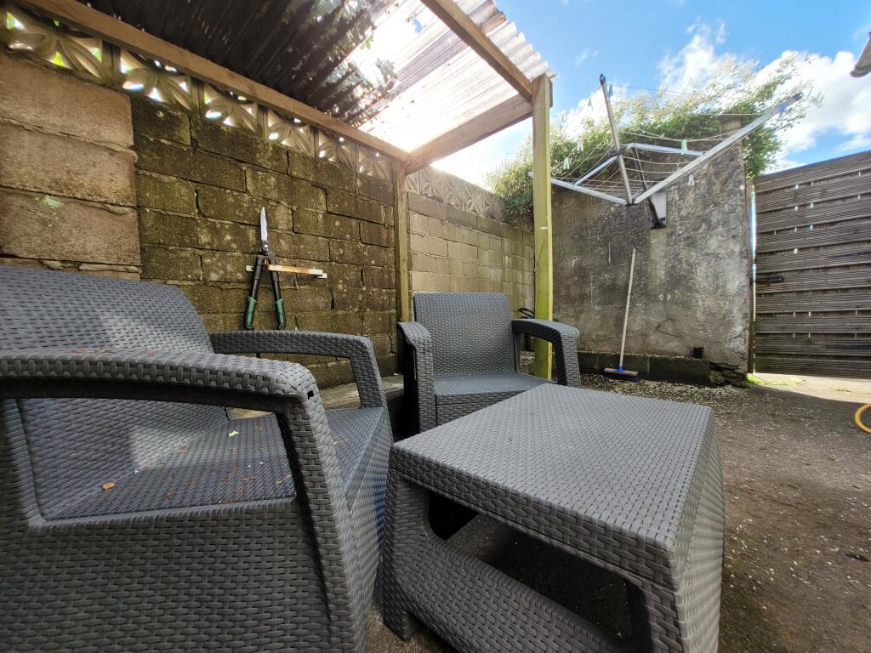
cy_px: 326
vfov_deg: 89.9
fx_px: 327
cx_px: 436
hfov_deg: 106.2
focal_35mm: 13
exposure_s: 1/277
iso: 40
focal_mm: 1.74
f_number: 2.2
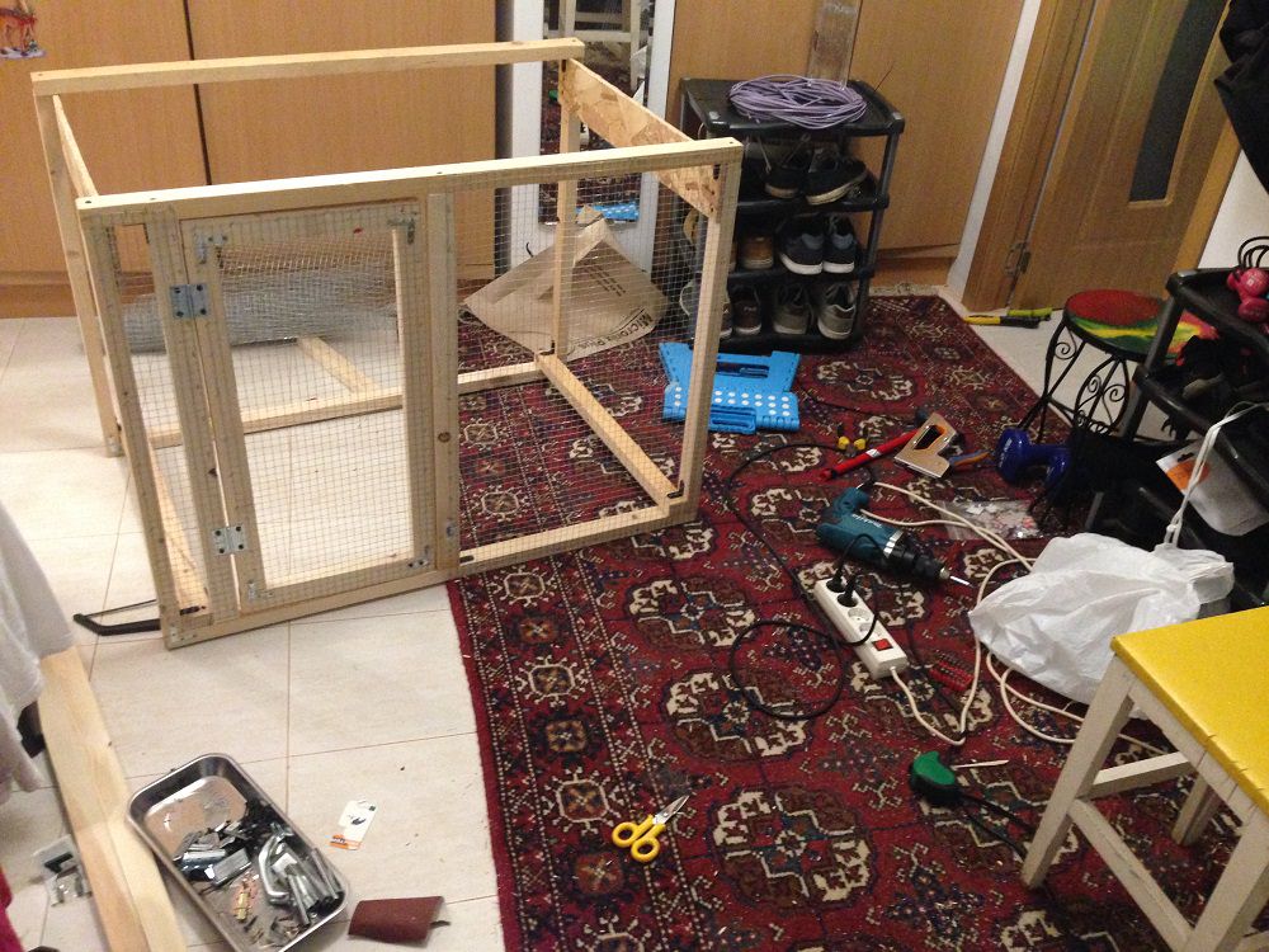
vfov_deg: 42.9
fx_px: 1210
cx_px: 634
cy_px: 476
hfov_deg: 55.4
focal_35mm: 33
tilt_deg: -34.0
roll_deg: -4.5
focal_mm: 4.12
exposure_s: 1/15
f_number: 2.4
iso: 500
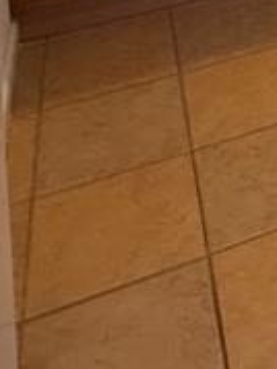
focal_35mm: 80
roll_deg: -0.2
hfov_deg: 14.9
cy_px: -385
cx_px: 558
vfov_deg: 17.2
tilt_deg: -5.3
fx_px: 855
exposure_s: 1/120
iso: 160
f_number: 2.2
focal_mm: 2.22
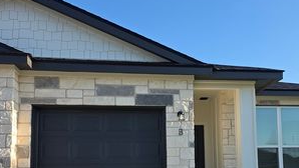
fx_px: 333
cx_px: 165
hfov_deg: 48.3
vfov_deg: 27.6
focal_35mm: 42
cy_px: 142
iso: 80
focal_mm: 6.3
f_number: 1.7
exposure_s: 1/2296
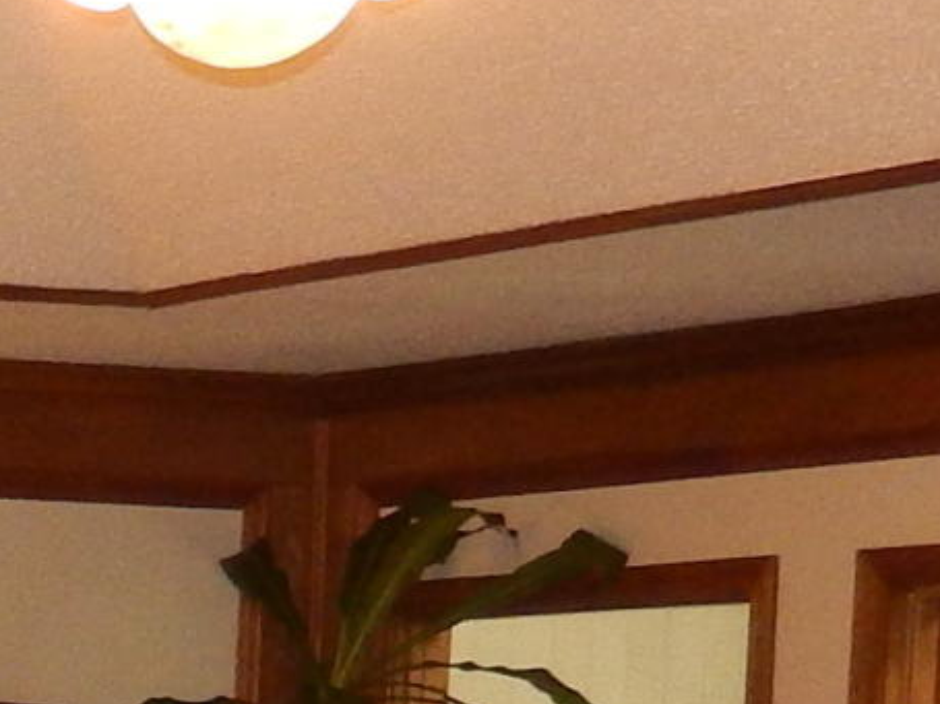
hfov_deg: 10.8
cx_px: -1002
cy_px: 1400
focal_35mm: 165
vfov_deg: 8.5
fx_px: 4479
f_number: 3.4
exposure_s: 1/30
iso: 280
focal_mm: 4.5
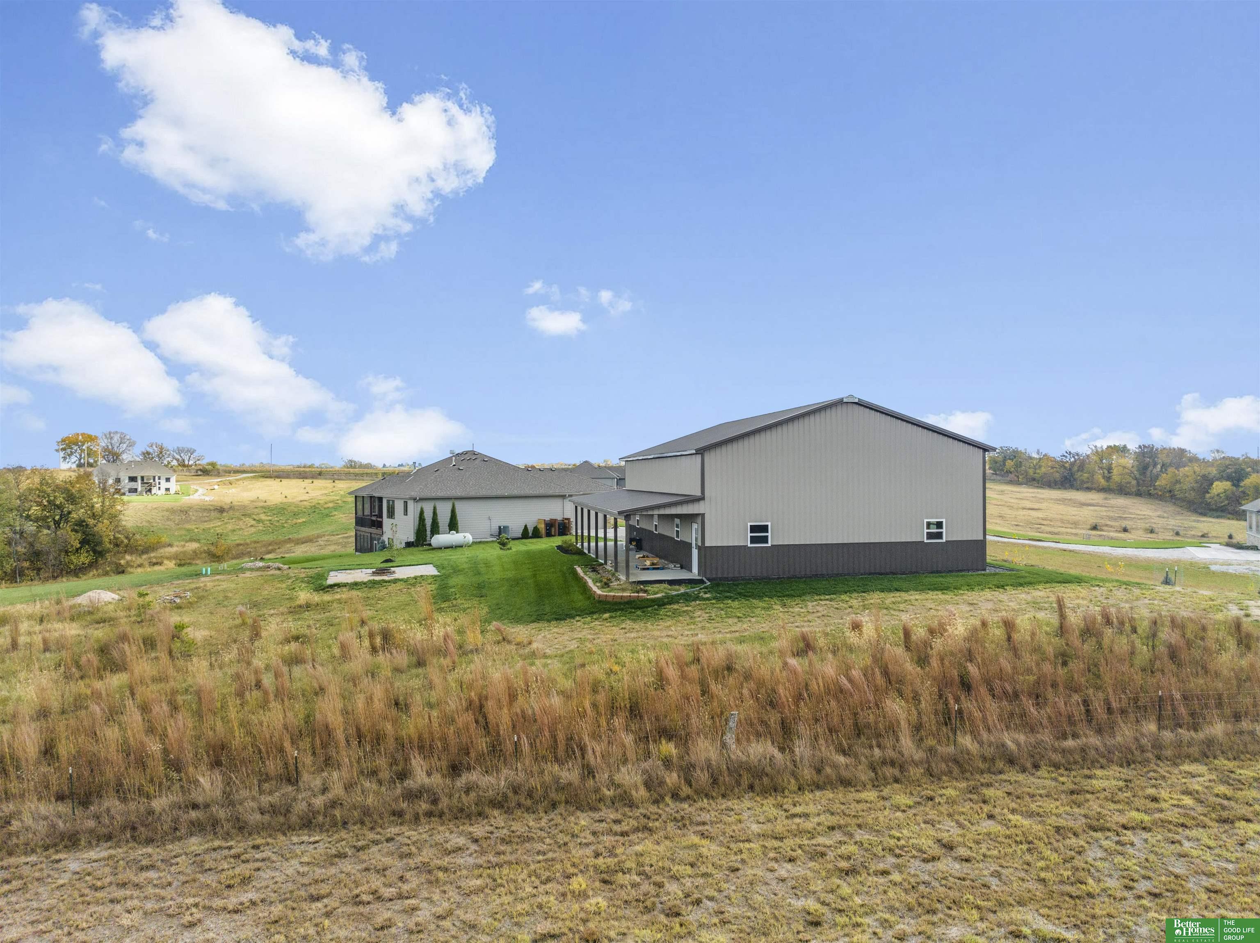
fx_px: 873
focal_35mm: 24
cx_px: 630
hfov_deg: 71.6
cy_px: 472
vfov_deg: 56.8
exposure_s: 1/2000
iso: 410
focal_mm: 12.29
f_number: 2.8
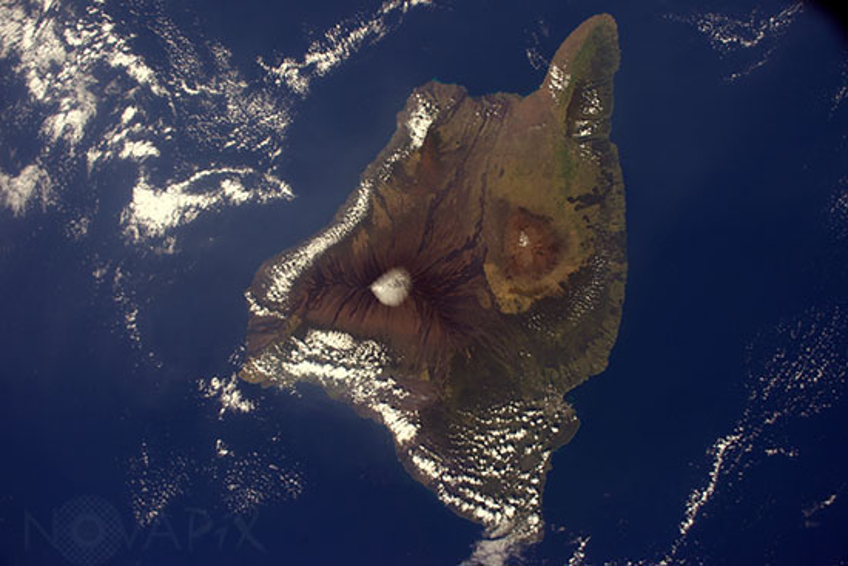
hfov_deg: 26.0
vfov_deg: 17.5
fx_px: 1838
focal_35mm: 78
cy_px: 283
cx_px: 424
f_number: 10
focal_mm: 78
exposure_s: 1/1600
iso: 320
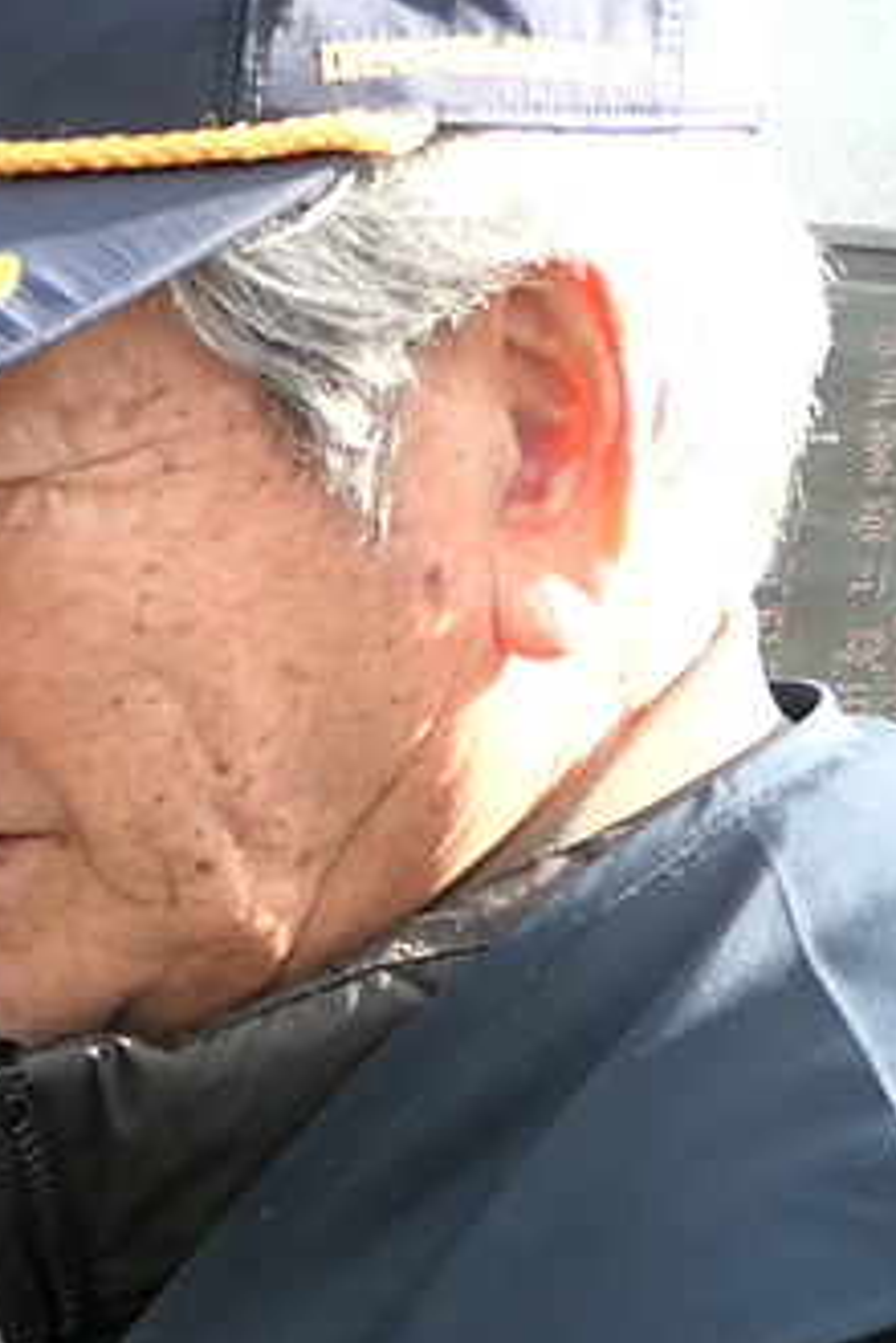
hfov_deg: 10.7
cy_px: 1632
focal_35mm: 109
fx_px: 4069
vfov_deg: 17.8
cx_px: -1246
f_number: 2.8
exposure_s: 1/320
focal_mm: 8.8
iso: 125
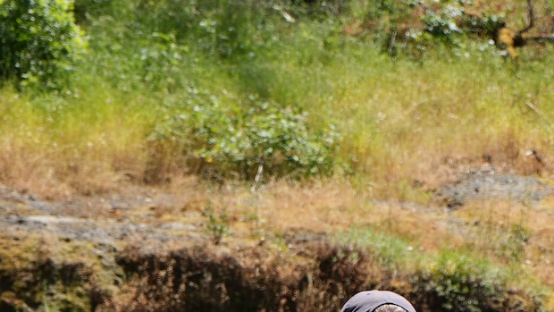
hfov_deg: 9.4
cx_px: 645
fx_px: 3335
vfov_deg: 5.3
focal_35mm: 227
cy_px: 435
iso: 100
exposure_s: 1/200
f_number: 6.3
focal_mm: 70
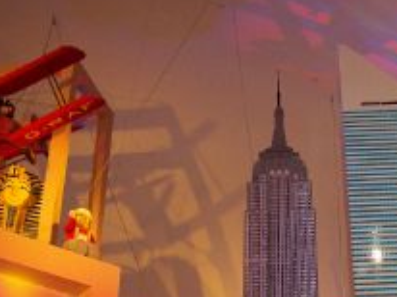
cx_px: 287
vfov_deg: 20.7
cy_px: 236
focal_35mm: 70
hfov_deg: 27.5
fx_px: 802
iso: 140
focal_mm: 6
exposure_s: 1/64
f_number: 2.7
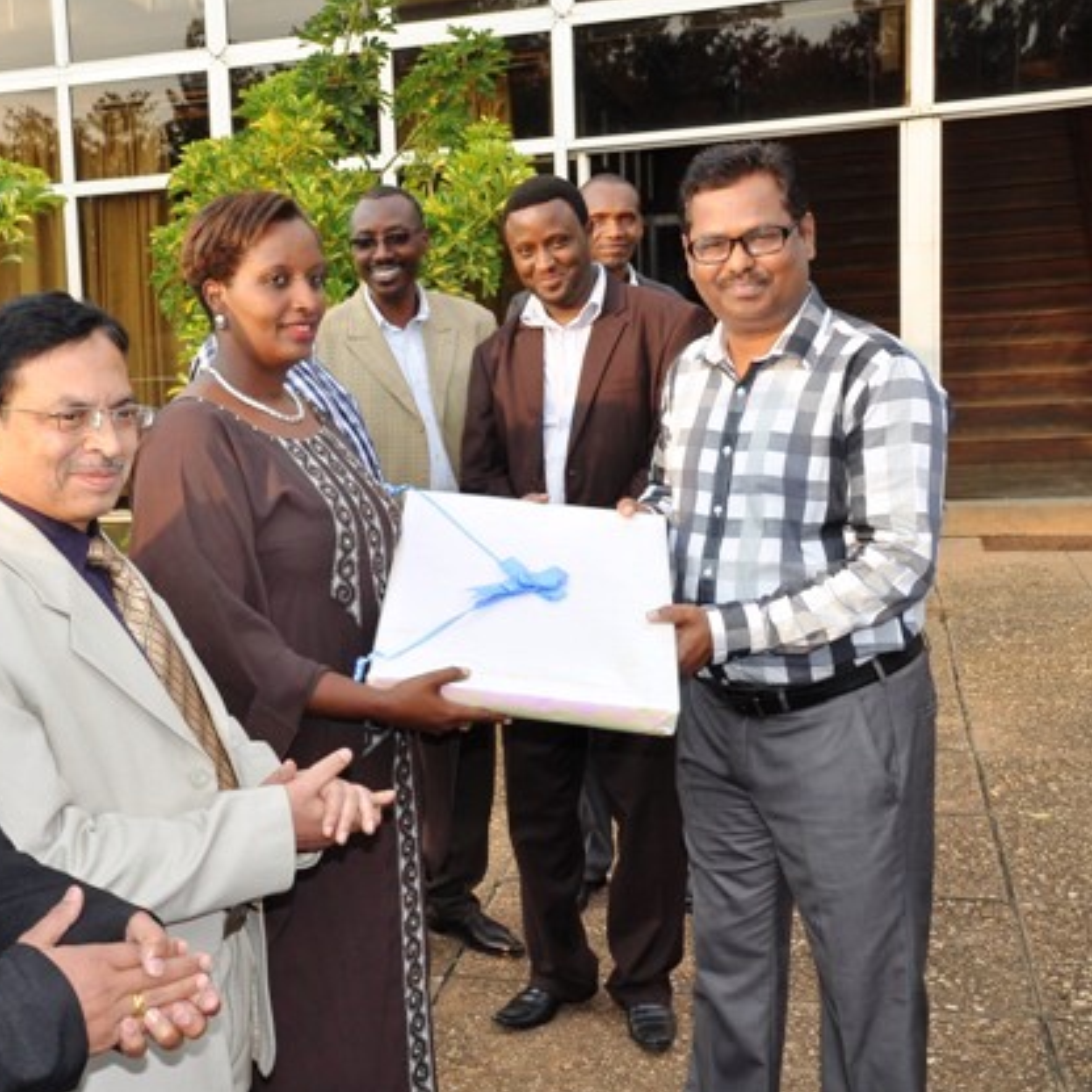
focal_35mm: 47
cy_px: 550
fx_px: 1677
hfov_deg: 35.4
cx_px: 297
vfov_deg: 36.1
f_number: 9
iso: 400
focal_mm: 24
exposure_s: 1/100
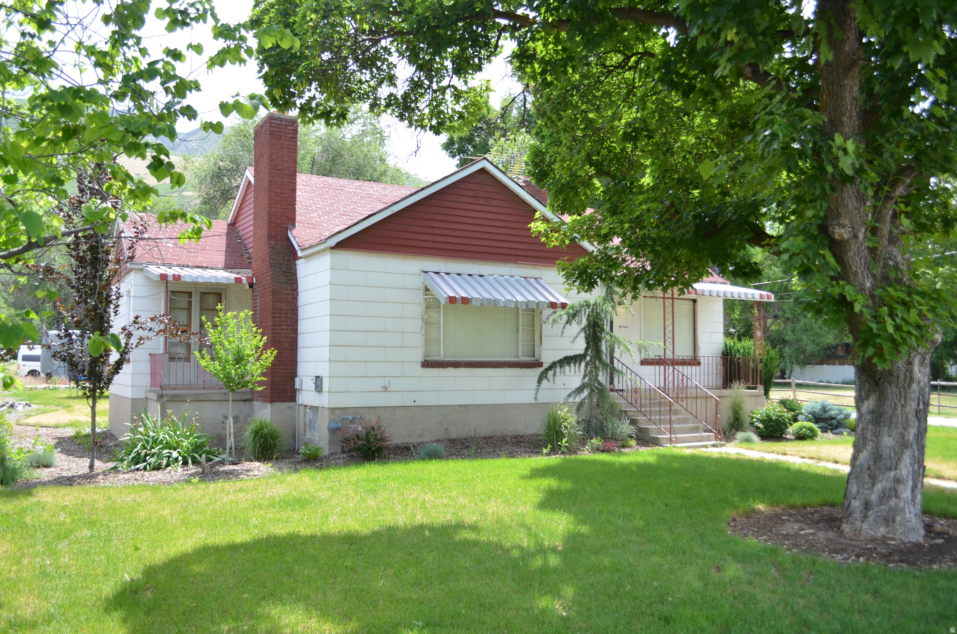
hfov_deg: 62.0
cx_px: 478
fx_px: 796
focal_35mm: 30
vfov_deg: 43.4
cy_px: 317
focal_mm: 20
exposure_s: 1/200
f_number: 4.5
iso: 100
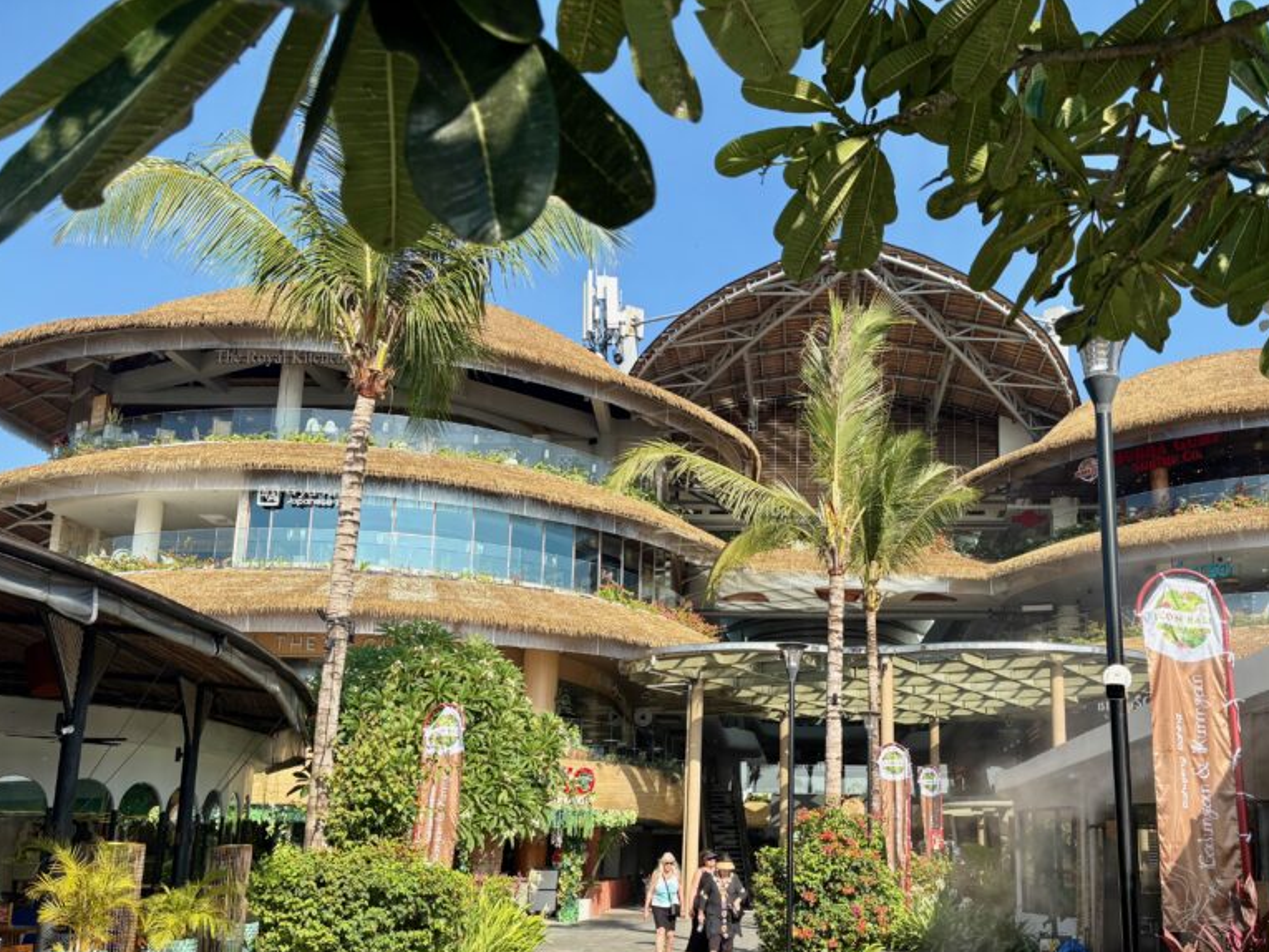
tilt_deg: +11.5
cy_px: 619
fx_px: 1247
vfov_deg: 41.4
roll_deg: +3.4
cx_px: 765
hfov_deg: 53.6
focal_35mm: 34
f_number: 1.6
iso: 50
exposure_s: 1/1751
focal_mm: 5.96
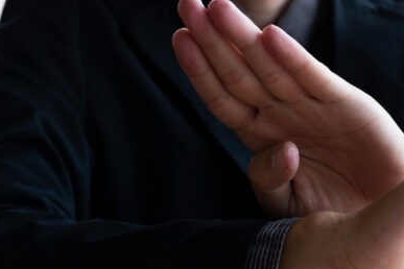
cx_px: 464
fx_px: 1515
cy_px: 264
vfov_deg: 10.1
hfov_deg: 14.8
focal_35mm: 135
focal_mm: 34.3
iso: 200
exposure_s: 1/160
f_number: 3.6
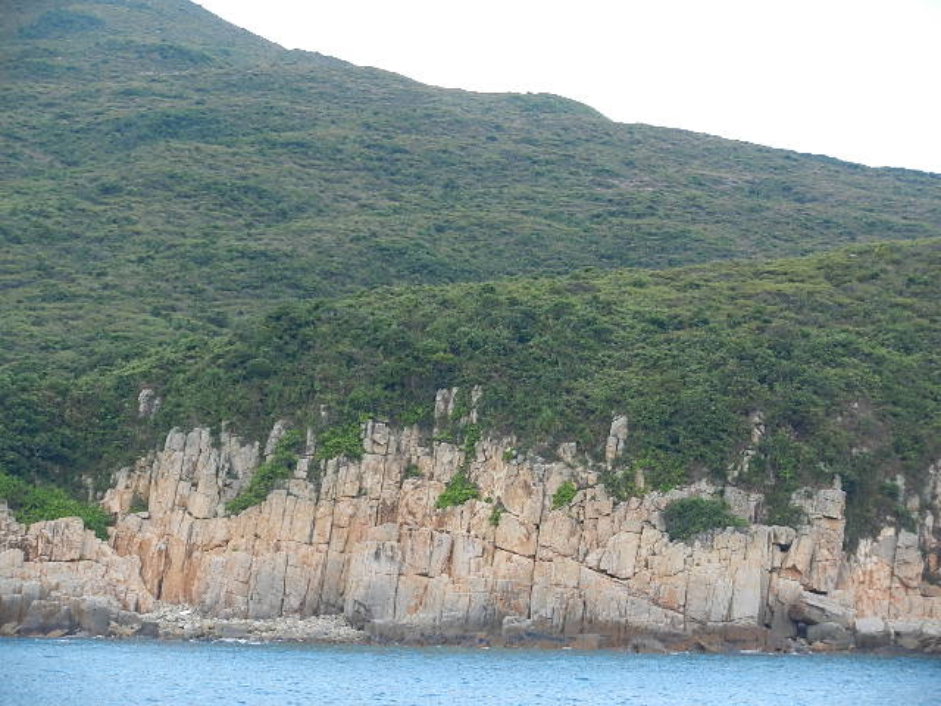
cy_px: 353
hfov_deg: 13.7
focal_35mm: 144
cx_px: 470
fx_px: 3914
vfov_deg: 10.3
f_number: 5.2
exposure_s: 1/250
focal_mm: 25.9
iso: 280
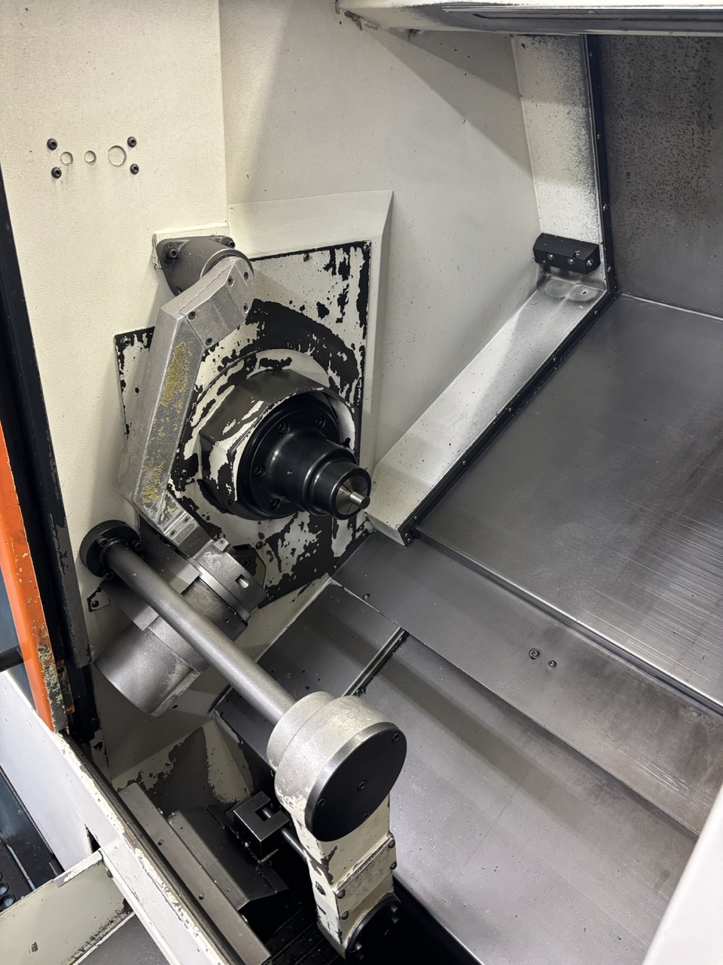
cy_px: 482
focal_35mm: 26
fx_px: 724
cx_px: 362
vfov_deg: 67.3
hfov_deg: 53.1
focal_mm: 5.96
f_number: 1.6
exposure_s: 1/60
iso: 200
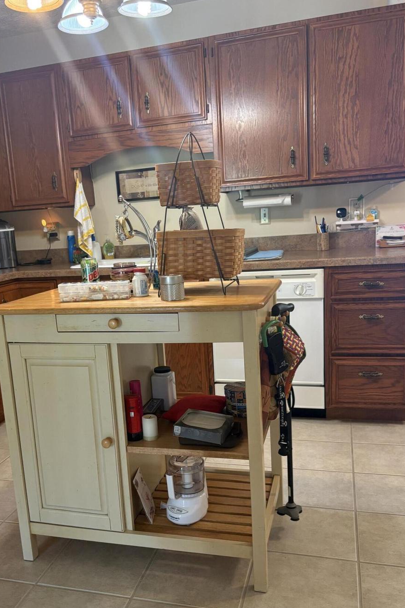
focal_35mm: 33
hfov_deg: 39.8
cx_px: 162
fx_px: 557
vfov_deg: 57.1
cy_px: 332
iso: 160
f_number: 1.6
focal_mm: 5.96
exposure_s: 1/60
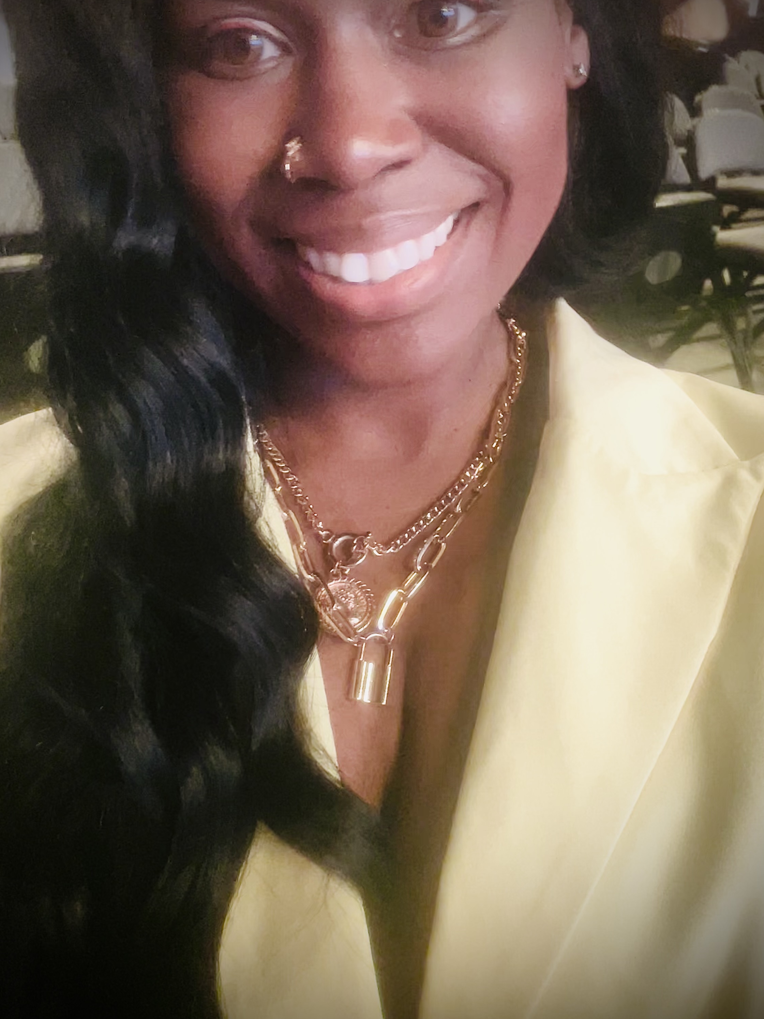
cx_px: 381
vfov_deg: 58.3
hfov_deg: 45.4
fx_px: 912
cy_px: 497
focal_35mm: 31
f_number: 2.2
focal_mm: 2.71
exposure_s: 1/17
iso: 640
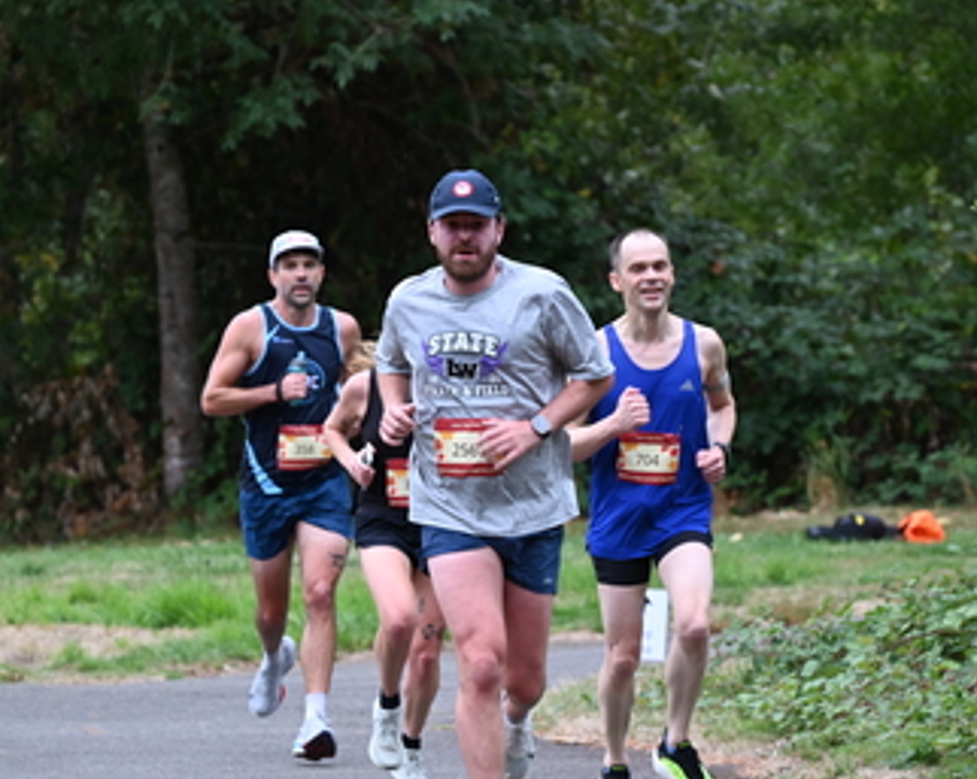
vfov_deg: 4.8
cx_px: 431
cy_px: 359
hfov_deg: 6.0
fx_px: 9273
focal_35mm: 321
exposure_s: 1/250
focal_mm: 200
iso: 1000
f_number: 6.3
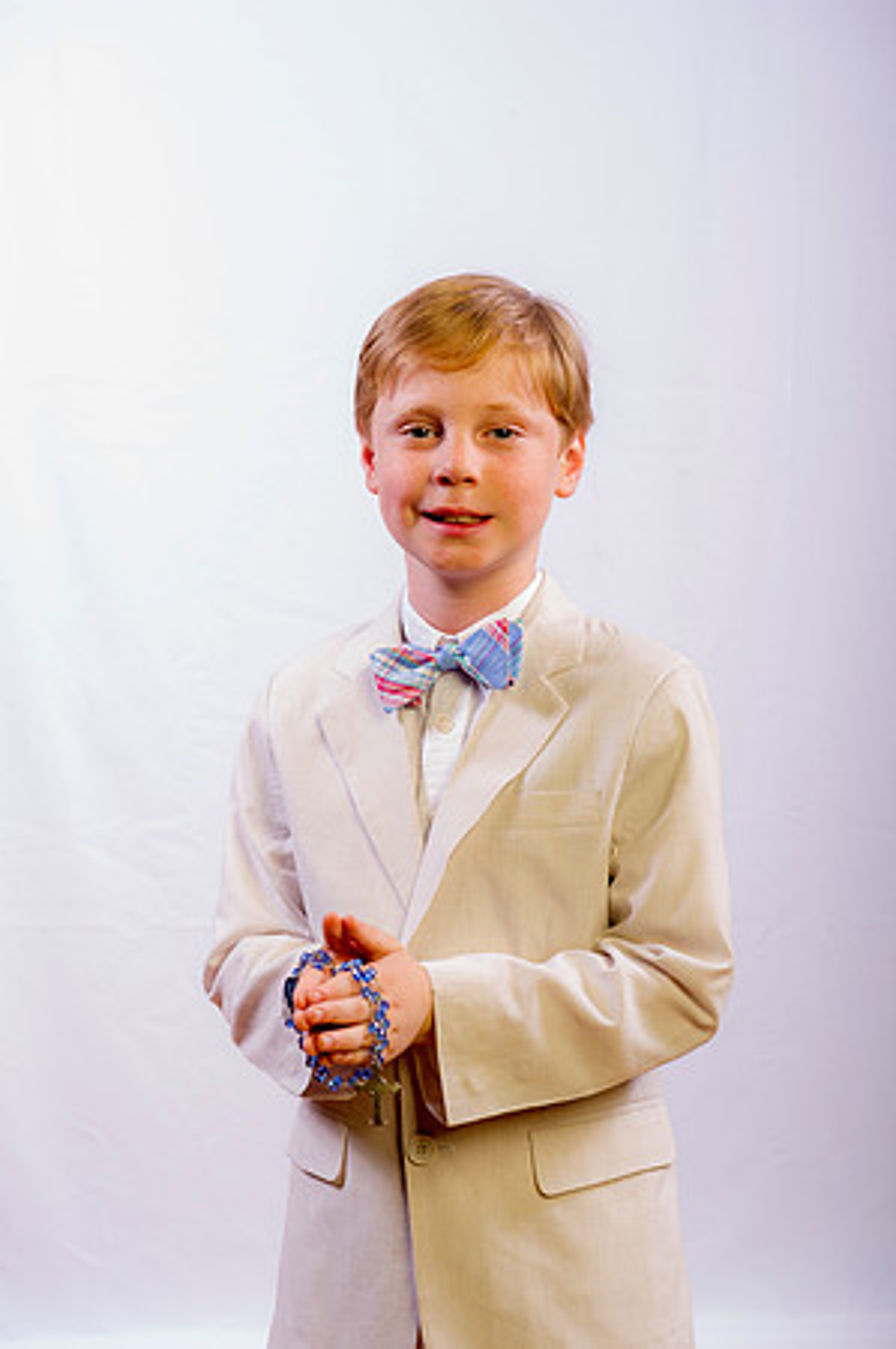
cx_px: 448
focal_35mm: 70
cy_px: 674
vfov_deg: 28.9
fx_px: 2619
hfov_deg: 19.4
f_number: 8
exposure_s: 1/200
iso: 100
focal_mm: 70
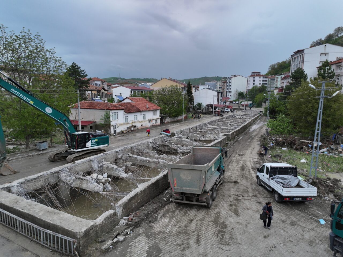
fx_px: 238
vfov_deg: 56.8
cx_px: 172
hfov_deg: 71.6
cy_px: 128
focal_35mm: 24
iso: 130
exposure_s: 1/1600
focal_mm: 12.29
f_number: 2.8
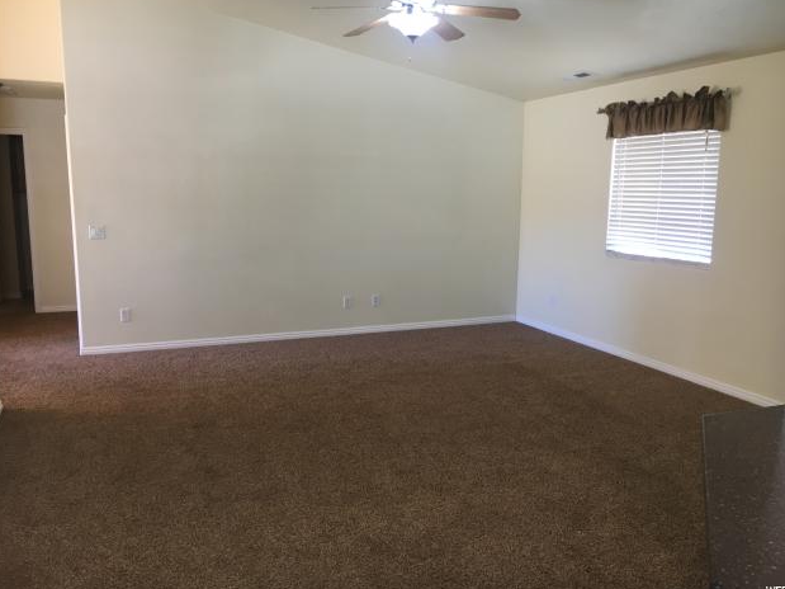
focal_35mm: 30
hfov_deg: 60.0
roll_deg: +0.7
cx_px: 401
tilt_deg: -9.2
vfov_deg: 46.8
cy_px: 291
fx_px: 680
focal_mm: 4.15
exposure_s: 1/30
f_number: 2.2
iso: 64
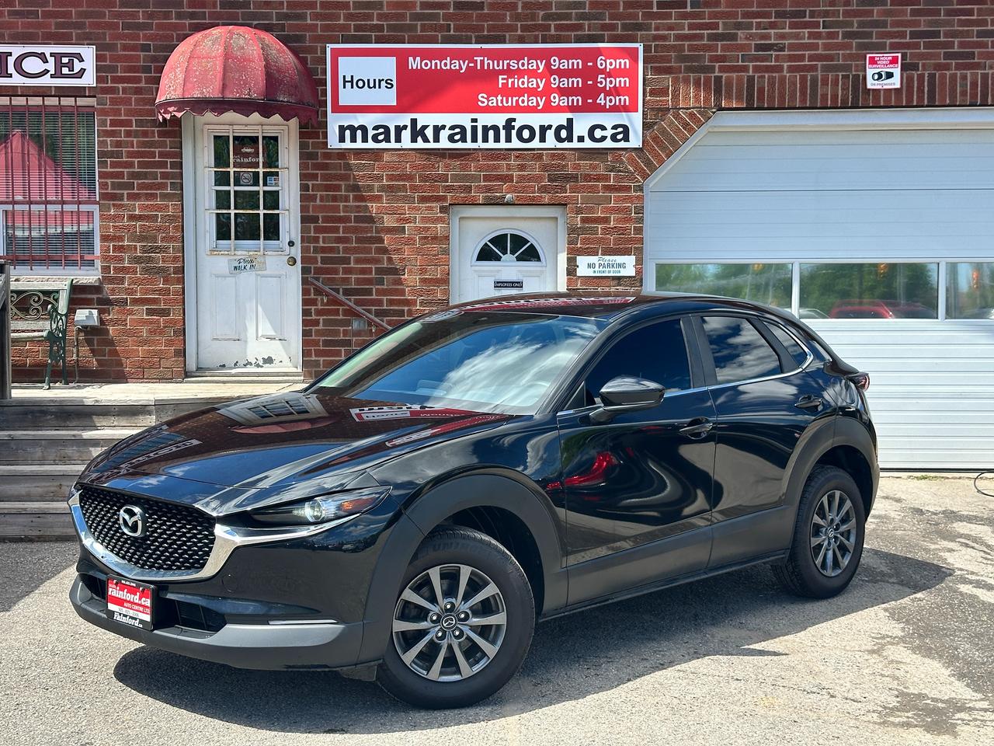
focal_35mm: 48
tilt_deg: -2.5
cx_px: 497
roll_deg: +0.2
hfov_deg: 39.7
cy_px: 373
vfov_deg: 30.3
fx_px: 1378
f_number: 1.78
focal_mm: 6.86
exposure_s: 1/1695
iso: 64
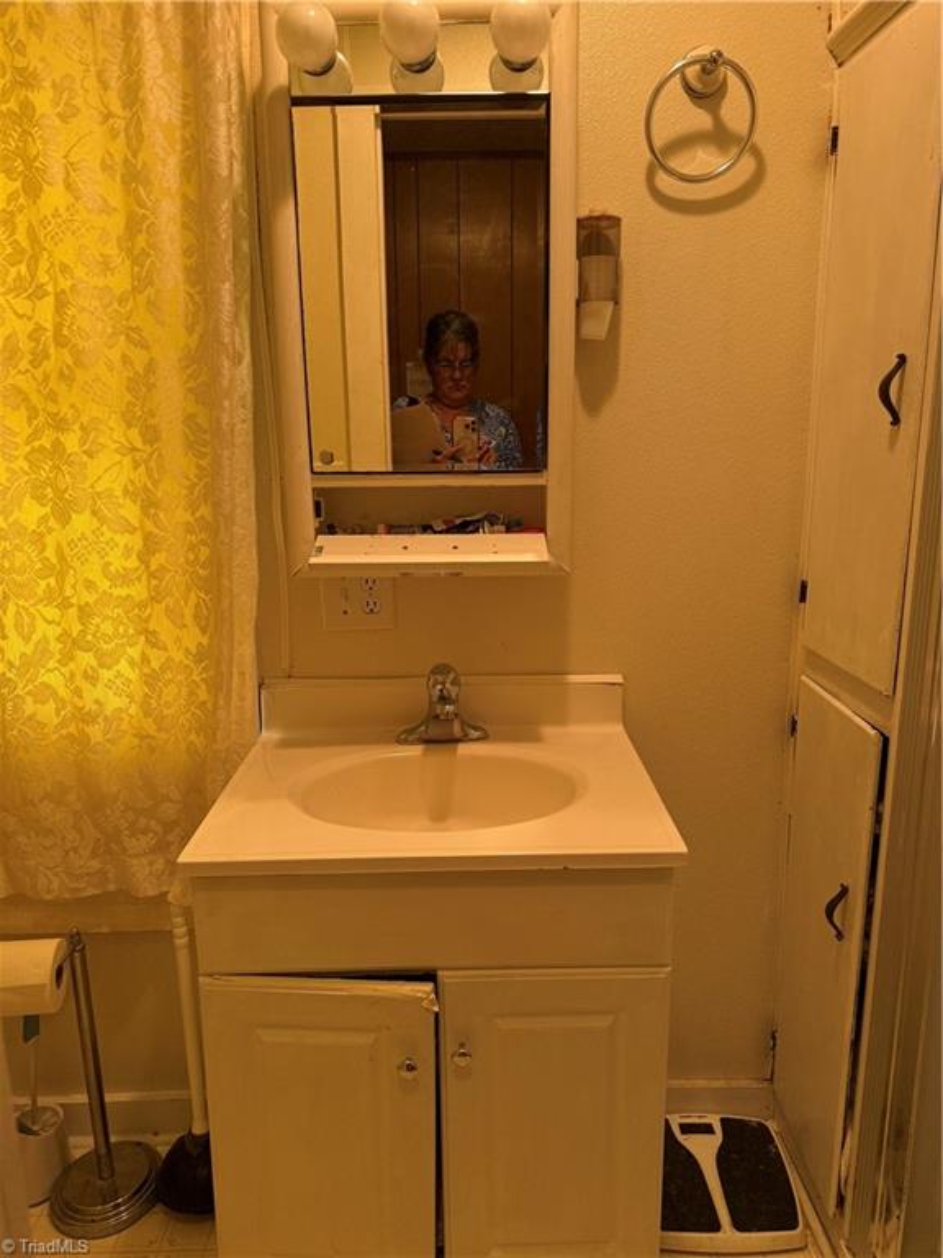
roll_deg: +0.5
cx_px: 472
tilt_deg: -11.2
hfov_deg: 56.8
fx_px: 872
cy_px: 629
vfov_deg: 71.6
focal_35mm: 24
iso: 160
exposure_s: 1/120
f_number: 1.78
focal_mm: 6.76
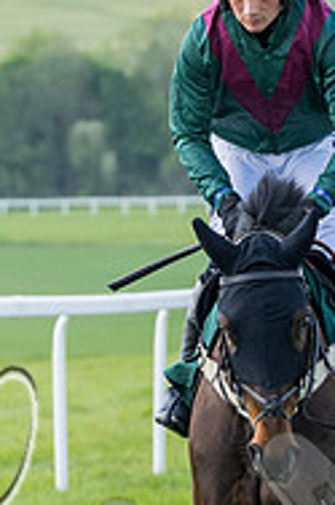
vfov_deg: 3.8
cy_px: 265
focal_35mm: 545
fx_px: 7621
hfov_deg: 2.5
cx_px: 323
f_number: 4
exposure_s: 1/2000
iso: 500
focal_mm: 103
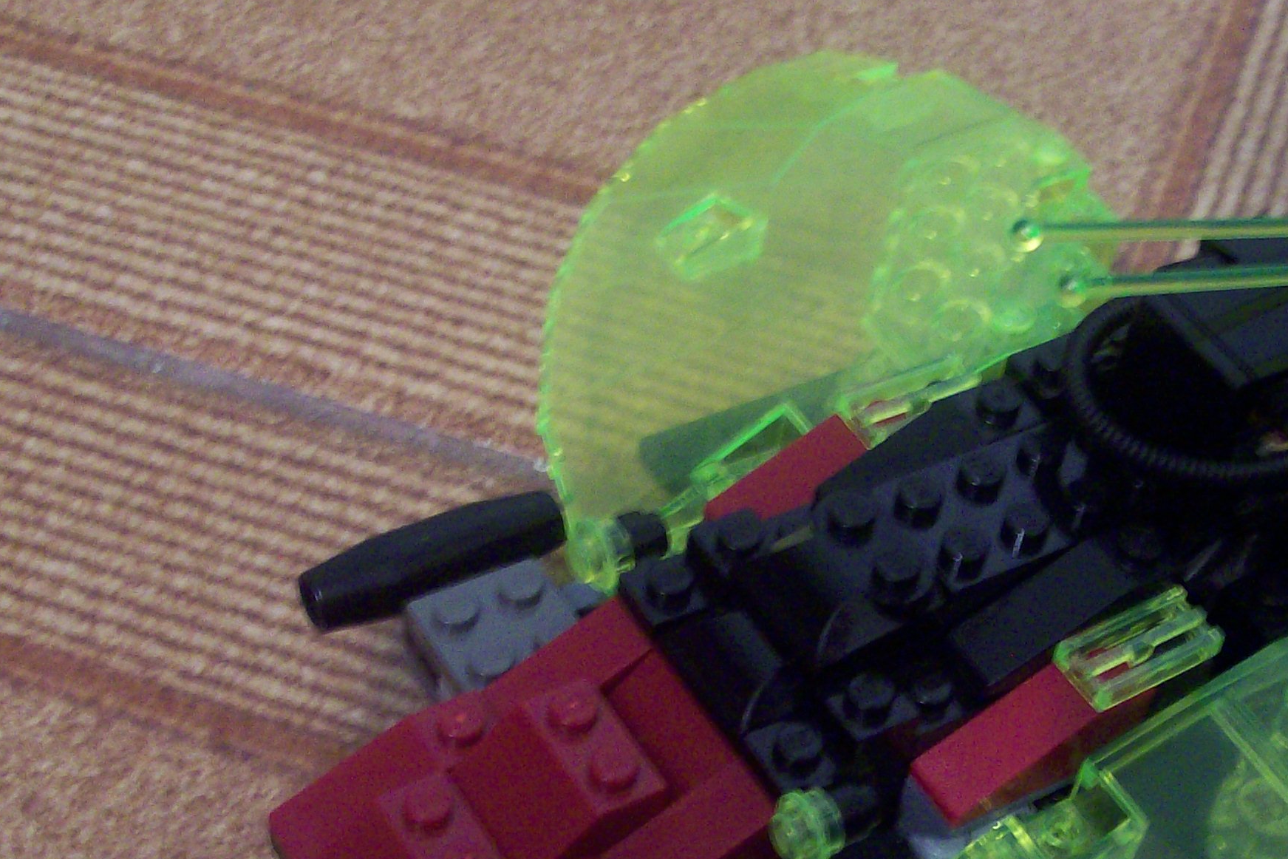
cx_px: 783
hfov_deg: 30.4
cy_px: 681
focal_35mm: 66
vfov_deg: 20.4
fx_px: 2361
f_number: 2.7
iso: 160
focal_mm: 6
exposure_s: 1/8
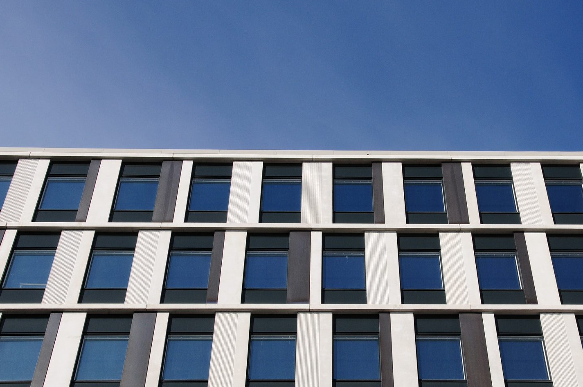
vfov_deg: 19.6
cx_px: 352
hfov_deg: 29.2
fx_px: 1116
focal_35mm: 69
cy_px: 246
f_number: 10
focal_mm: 32
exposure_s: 1/400
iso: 200
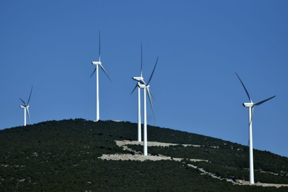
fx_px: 2041
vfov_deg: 5.4
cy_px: 96
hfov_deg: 8.1
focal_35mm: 255
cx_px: 144
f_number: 6.3
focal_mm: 170
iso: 400
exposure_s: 1/2500
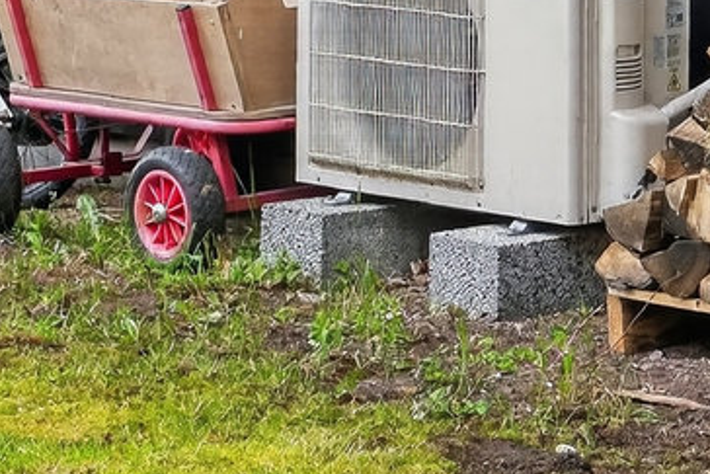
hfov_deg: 9.6
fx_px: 4163
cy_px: -419
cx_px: 946
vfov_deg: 6.4
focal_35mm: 211
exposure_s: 1/50
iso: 400
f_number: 8
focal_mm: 30
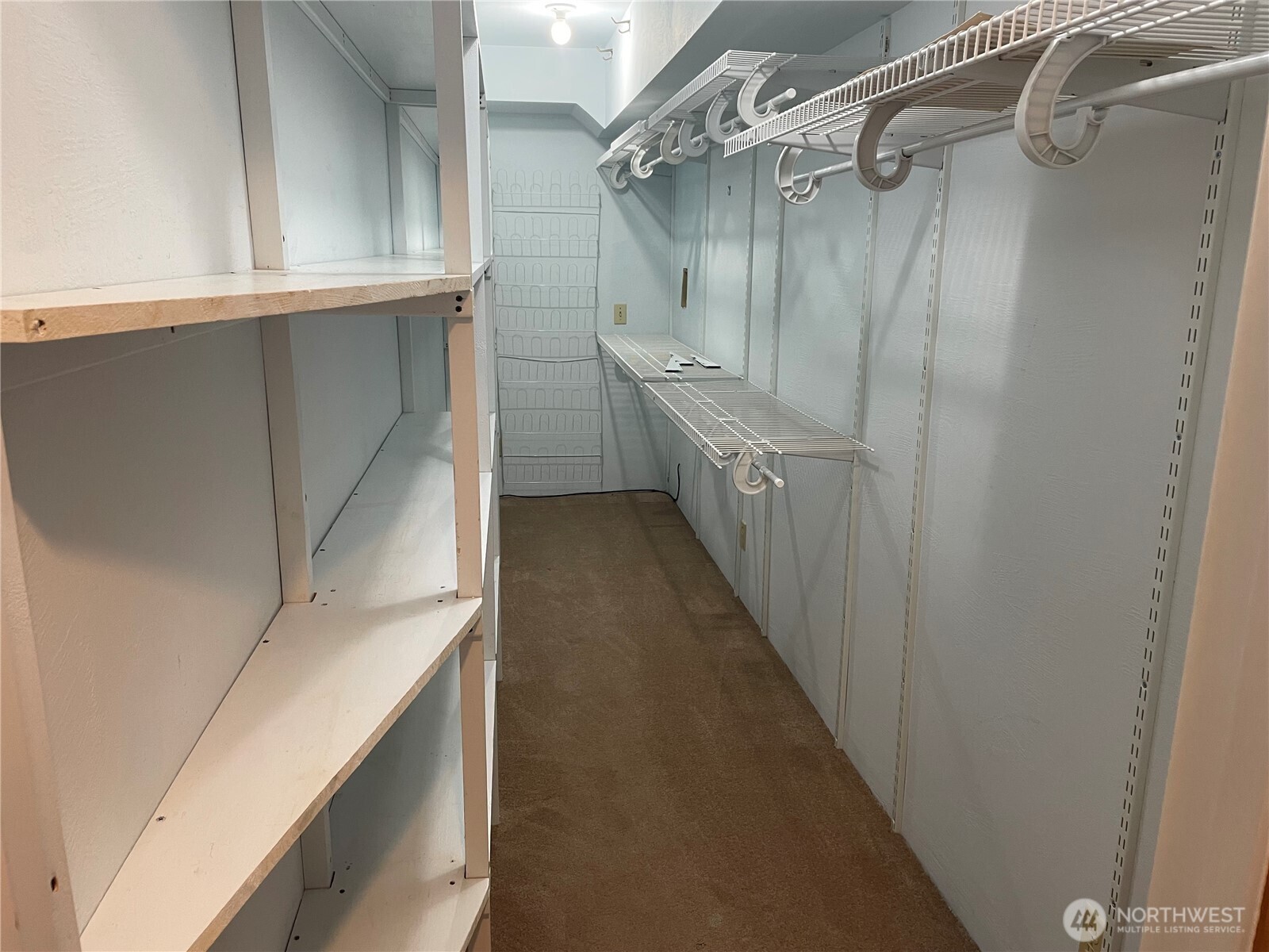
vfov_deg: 53.1
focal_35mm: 26
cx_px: 634
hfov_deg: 67.3
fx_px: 953
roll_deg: -0.7
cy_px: 476
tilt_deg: -12.8
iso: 100
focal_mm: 4.2
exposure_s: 1/60
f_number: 1.6
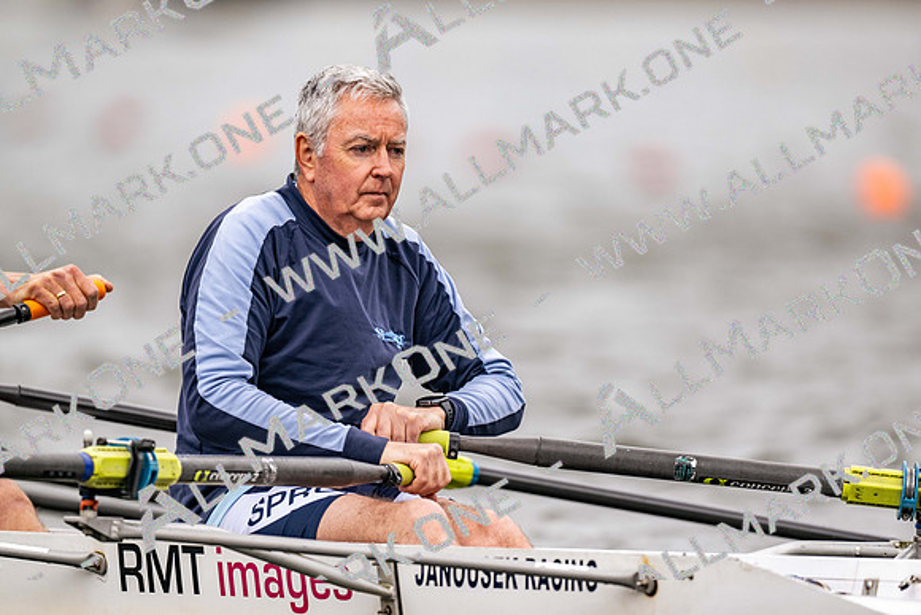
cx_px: 460
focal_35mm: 600
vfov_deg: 2.3
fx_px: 15353
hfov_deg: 3.4
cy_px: 308
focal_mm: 600
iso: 400
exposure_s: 1/2500
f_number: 4
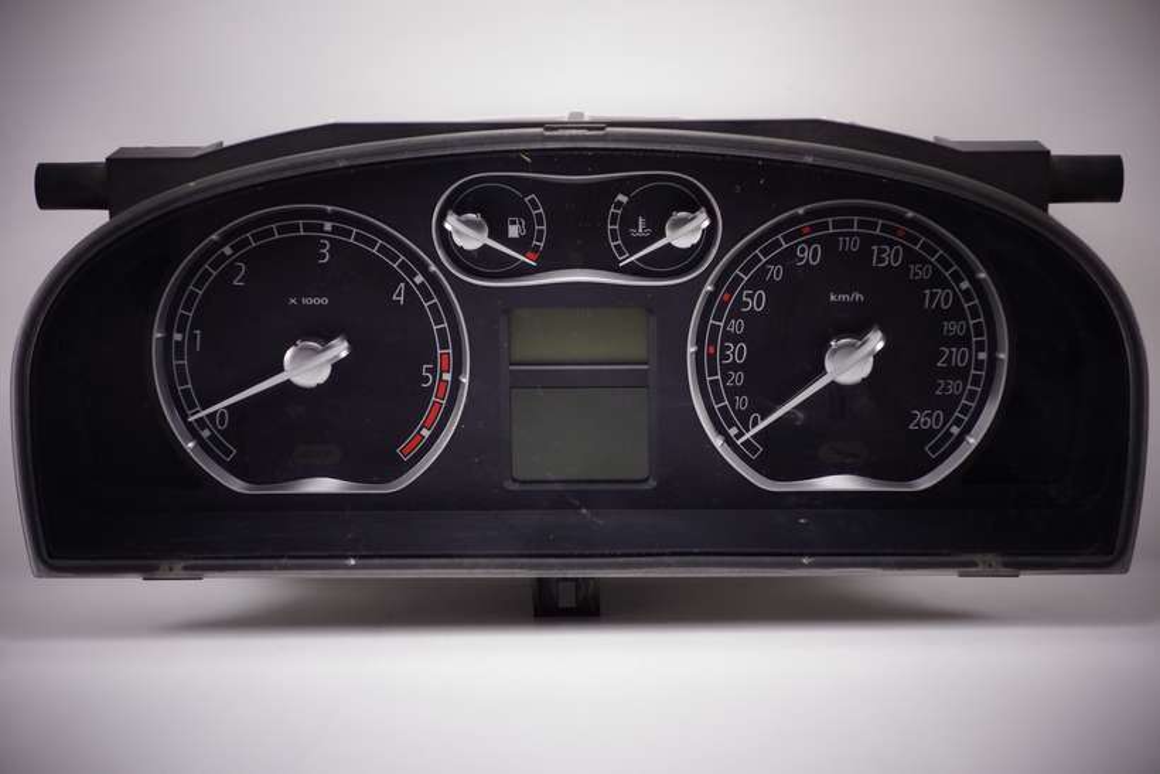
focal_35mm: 72
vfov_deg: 18.9
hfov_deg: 28.1
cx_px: 580
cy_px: 387
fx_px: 2320
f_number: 4
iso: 160
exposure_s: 1/80
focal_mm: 26.89
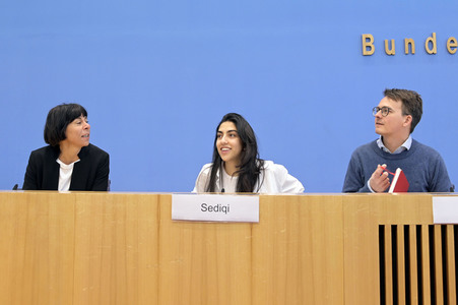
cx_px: 229
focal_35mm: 32
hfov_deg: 58.8
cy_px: 152
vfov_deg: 41.1
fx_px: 407
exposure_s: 1/320
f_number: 5.6
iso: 4000
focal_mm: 32
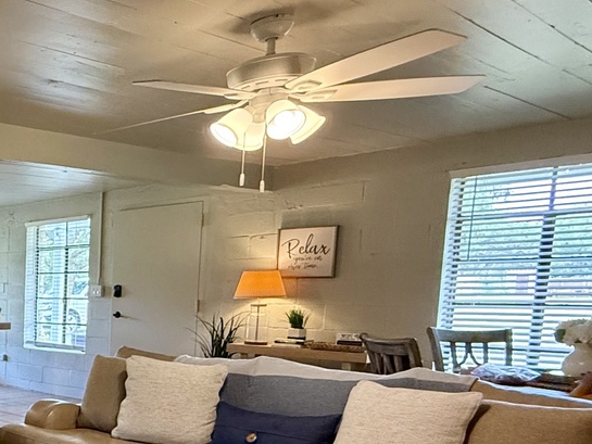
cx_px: -177
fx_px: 633
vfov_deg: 37.2
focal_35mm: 37
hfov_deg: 34.9
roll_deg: +0.5
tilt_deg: -5.7
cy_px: 358
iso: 400
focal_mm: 2.22
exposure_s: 1/120
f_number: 2.2
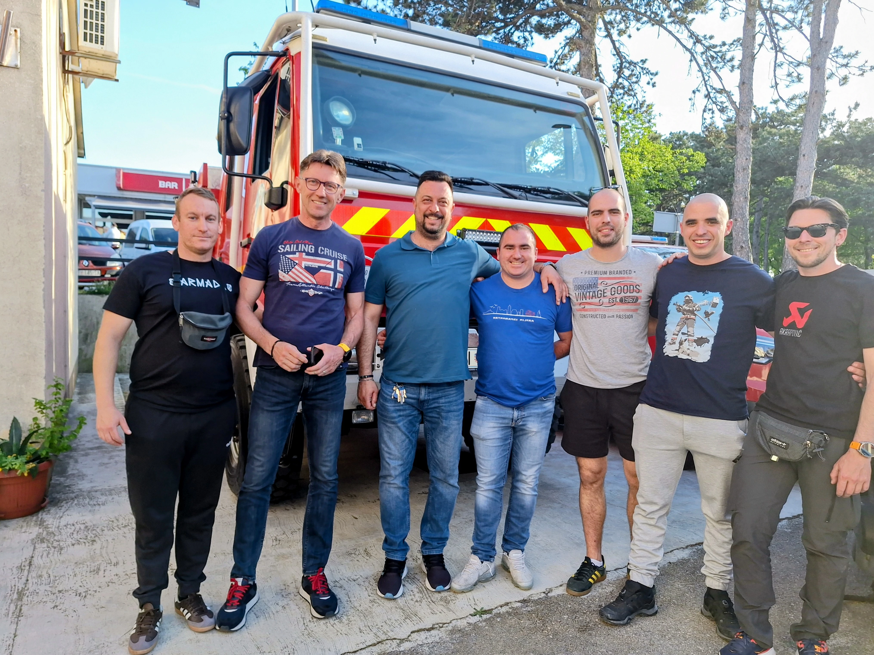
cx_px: 437
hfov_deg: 73.9
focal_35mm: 23
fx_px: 581
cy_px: 328
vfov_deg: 58.9
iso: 25
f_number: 1.8
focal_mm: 5.54
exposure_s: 1/444
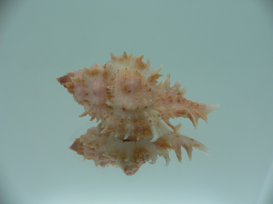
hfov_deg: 52.6
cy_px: 102
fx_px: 276
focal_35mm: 35
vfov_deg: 40.7
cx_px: 136
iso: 80
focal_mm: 4.6
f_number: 2.8
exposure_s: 1/60
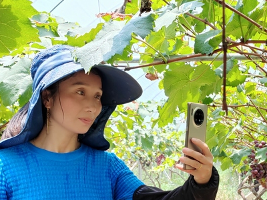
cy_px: 162
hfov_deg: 34.4
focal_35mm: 54
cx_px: 214
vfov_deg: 26.5
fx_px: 417
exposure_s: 1/220
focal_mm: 5.52
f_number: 1.9
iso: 100
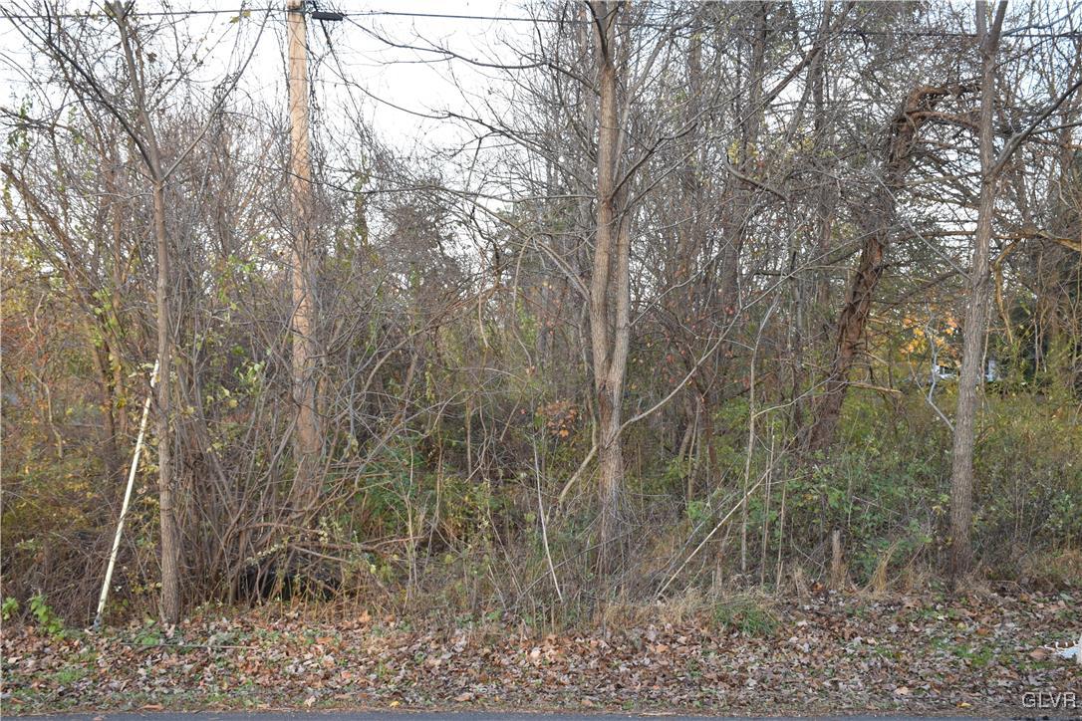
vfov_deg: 33.0
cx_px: 541
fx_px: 1217
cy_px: 360
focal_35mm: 40
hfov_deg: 47.9
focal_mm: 27
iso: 400
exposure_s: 1/180
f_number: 6.7
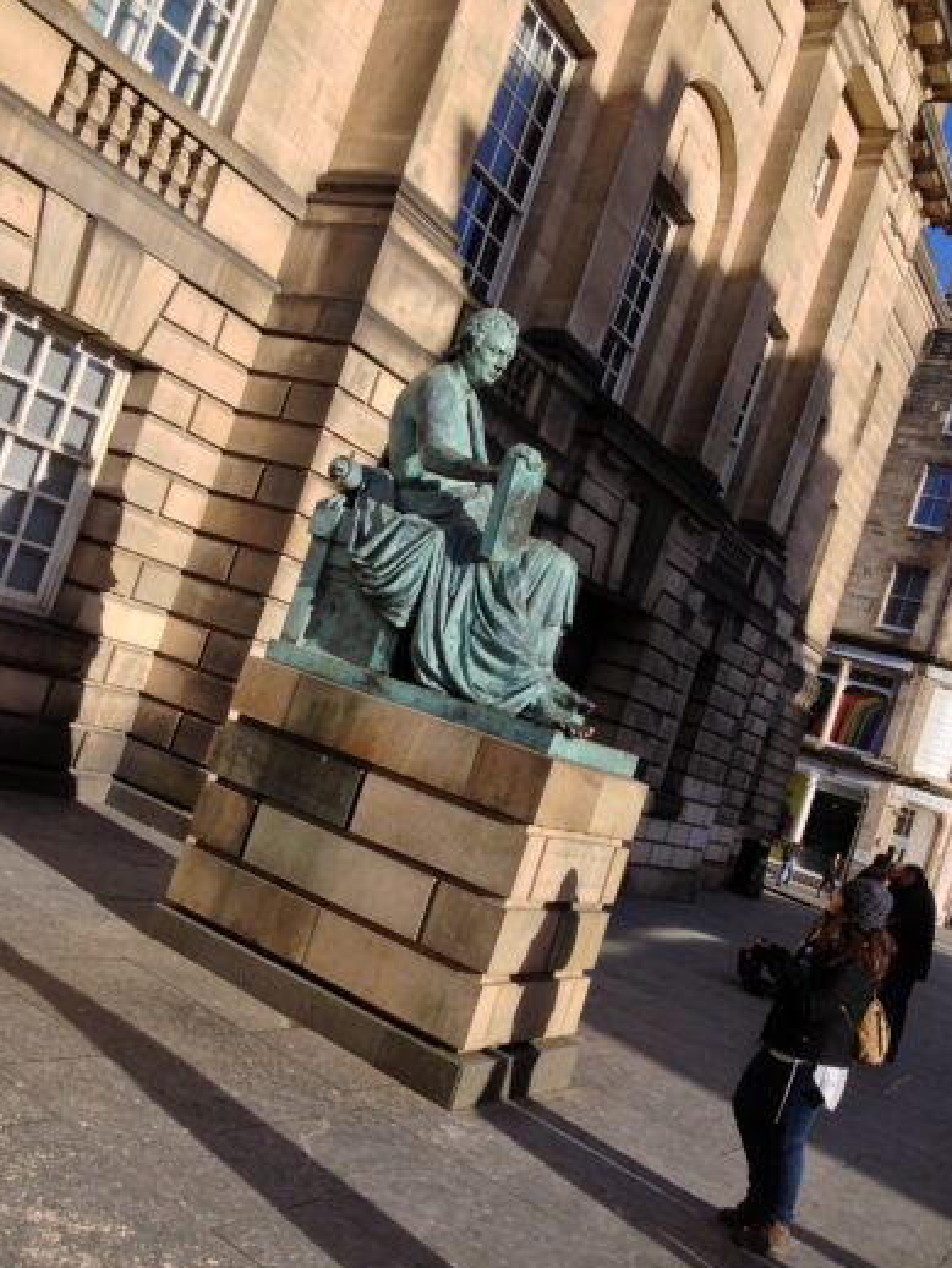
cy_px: 643
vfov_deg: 51.3
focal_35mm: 36
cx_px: 470
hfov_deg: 39.7
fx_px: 1319
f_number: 2.4
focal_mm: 4.28
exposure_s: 1/1255
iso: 50
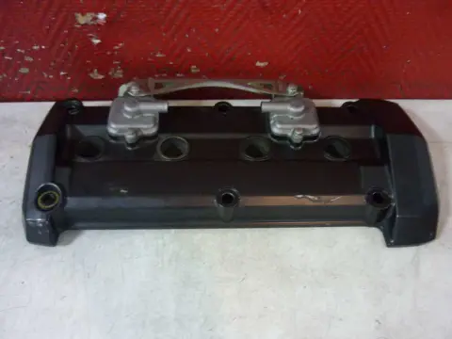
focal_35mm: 33
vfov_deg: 42.9
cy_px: 170
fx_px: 431
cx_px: 226
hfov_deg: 55.4
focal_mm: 5.5
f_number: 2.8
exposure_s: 1/8
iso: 400
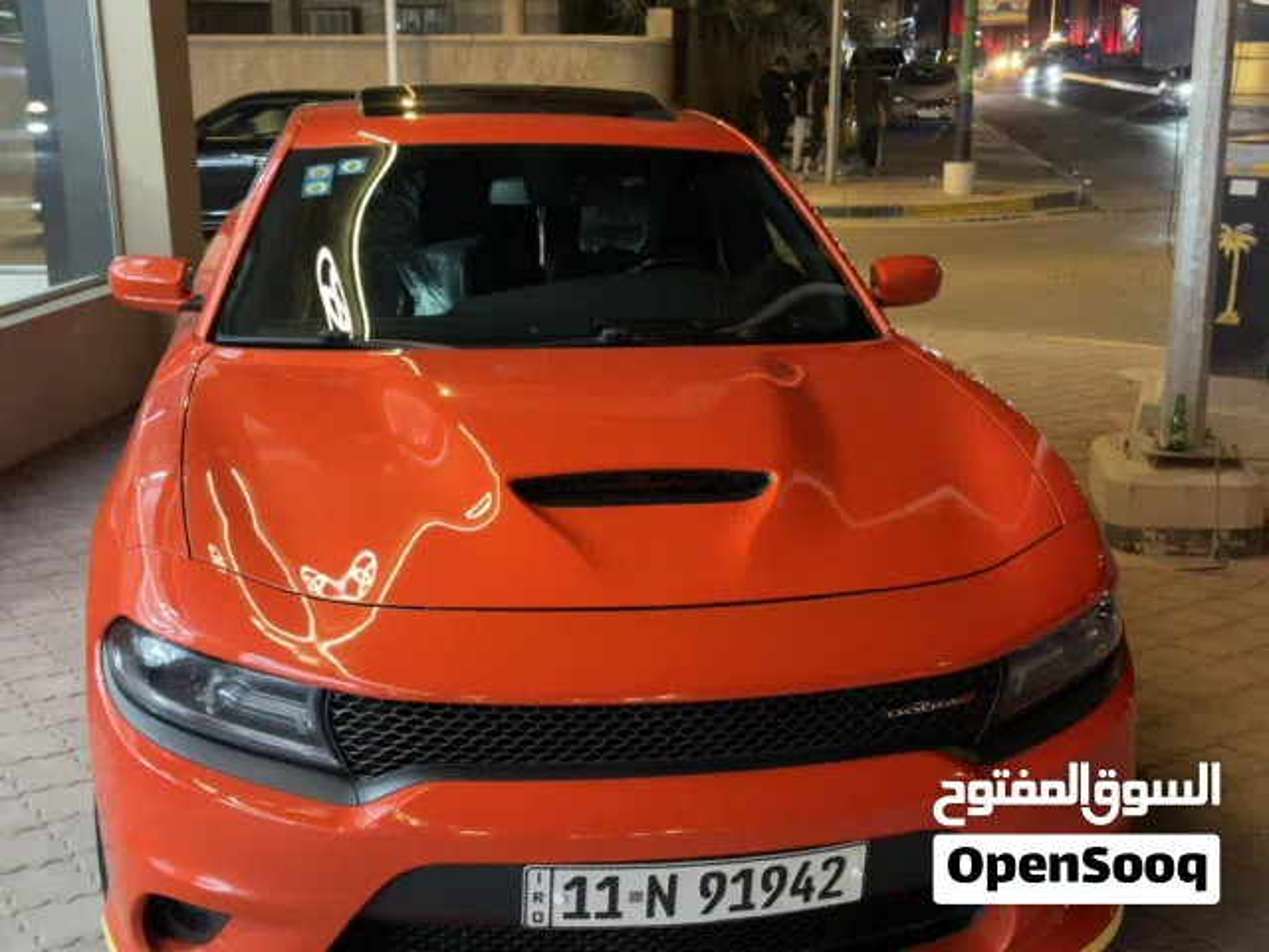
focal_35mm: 24
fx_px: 880
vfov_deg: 56.8
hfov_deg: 71.6
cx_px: 634
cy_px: 476
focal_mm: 6.76
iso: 320
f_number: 1.78
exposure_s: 1/33
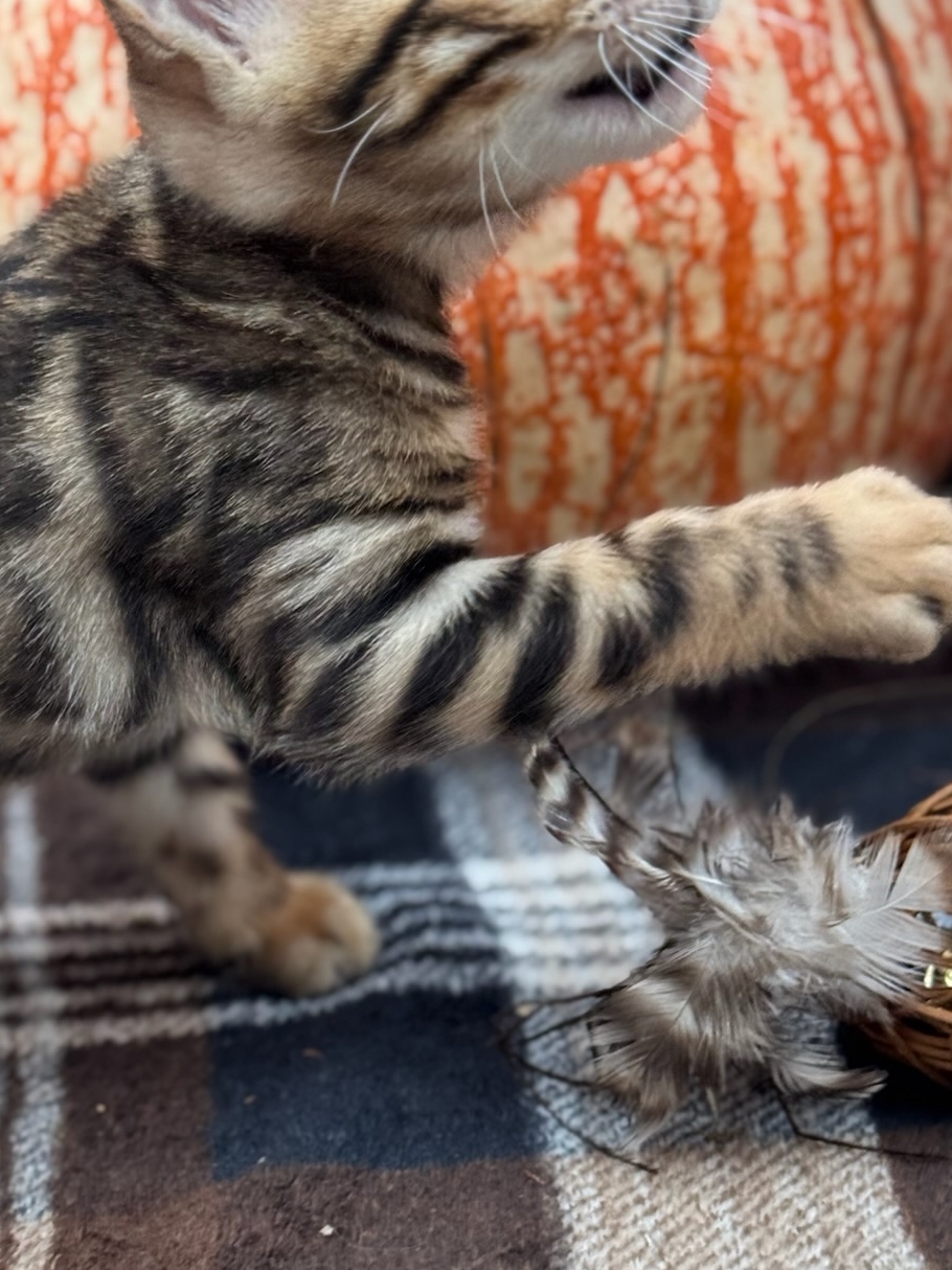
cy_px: 693
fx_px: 2971
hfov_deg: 18.1
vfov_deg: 24.1
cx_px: 228
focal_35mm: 81
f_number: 1.78
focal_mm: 6.76
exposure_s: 1/174
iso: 64
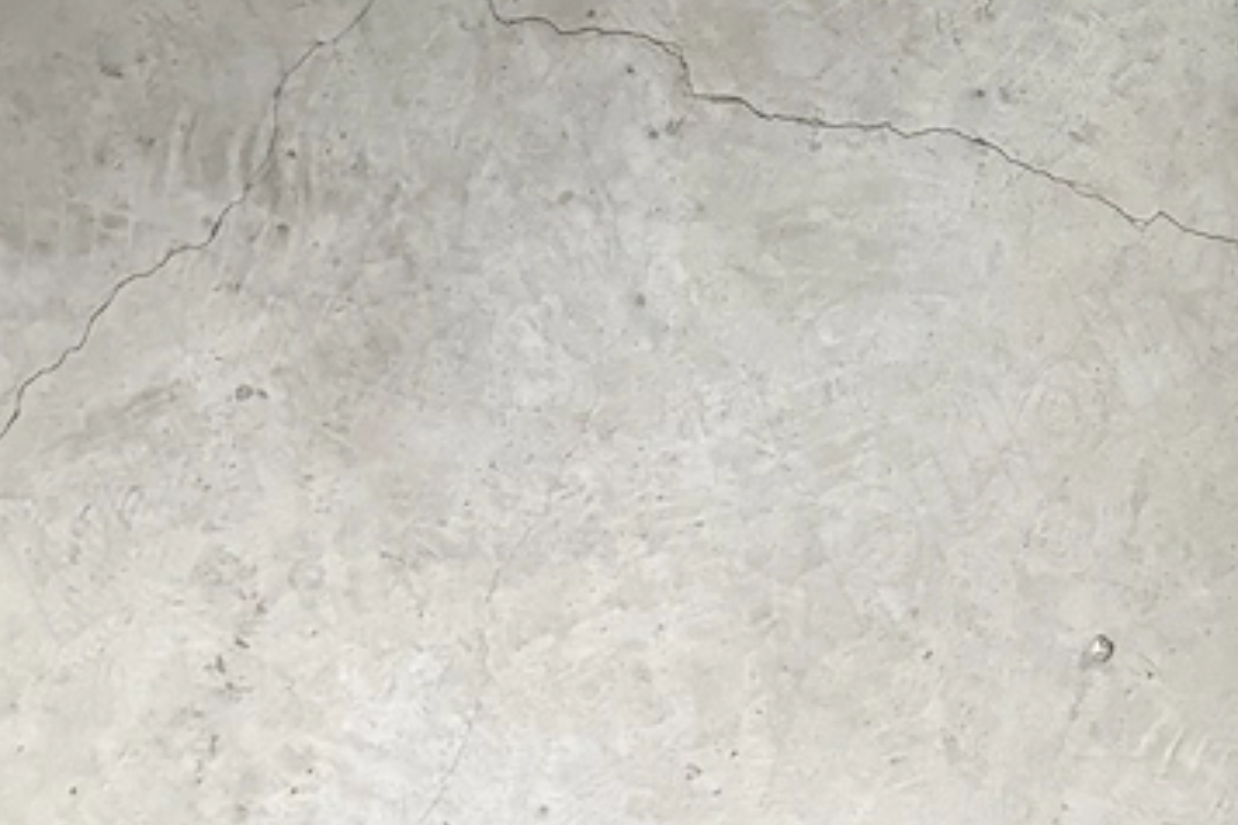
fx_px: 3473
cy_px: -374
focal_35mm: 101
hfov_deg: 18.8
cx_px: 1585
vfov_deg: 12.9
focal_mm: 5.96
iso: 320
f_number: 1.6
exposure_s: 1/50
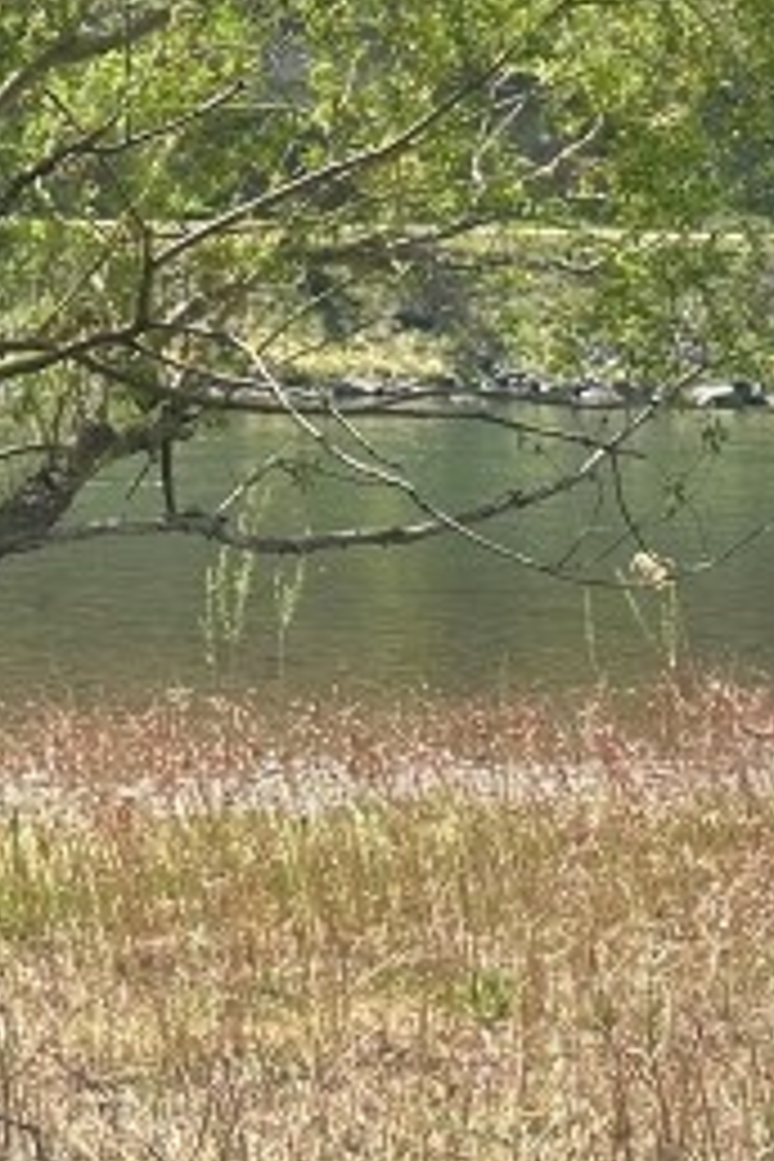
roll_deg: -1.9
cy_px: 32
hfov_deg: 13.4
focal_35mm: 99
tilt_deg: +4.4
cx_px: -171
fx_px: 3193
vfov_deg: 20.0
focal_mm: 6.86
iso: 80
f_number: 1.78
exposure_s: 1/1779
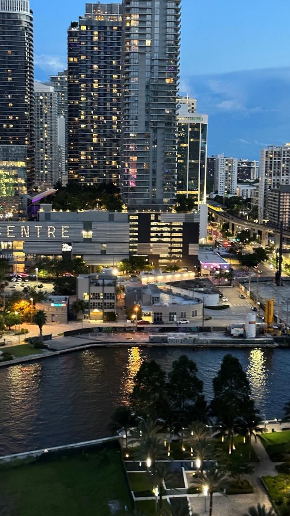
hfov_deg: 22.6
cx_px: 153
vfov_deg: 39.2
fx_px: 725
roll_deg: -1.8
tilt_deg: -5.4
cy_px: 257
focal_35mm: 53
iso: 640
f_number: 1.78
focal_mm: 6.86
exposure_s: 1/30
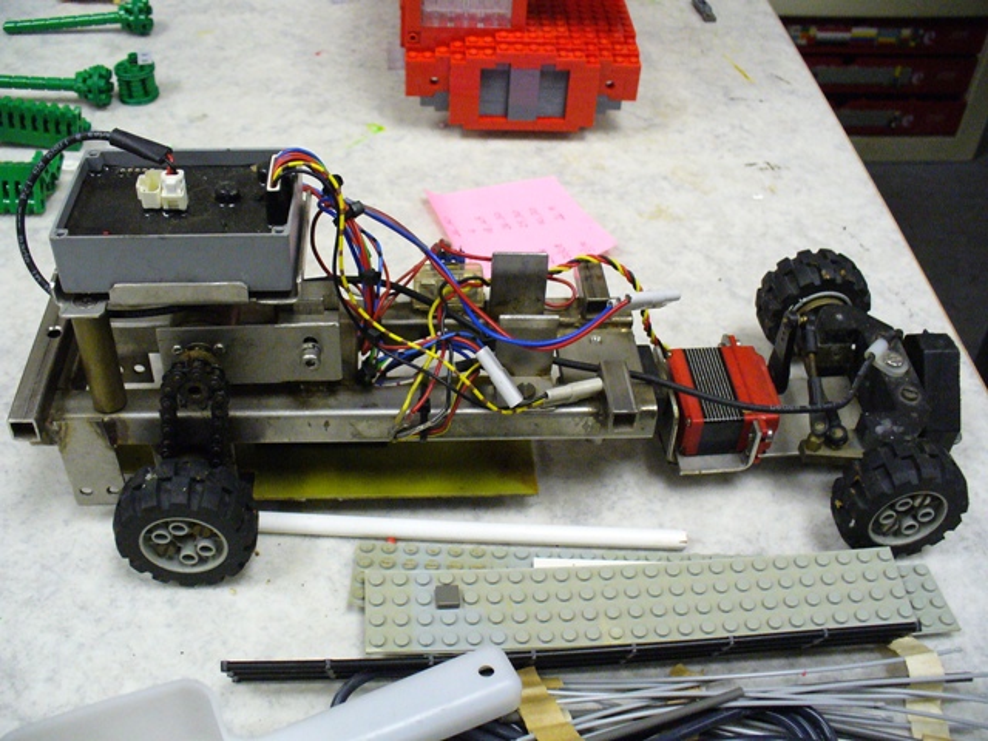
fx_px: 1056
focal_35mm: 37
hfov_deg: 50.1
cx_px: 494
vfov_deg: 38.7
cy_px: 370
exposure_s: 1/80
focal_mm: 6.1
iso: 400
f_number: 2.8
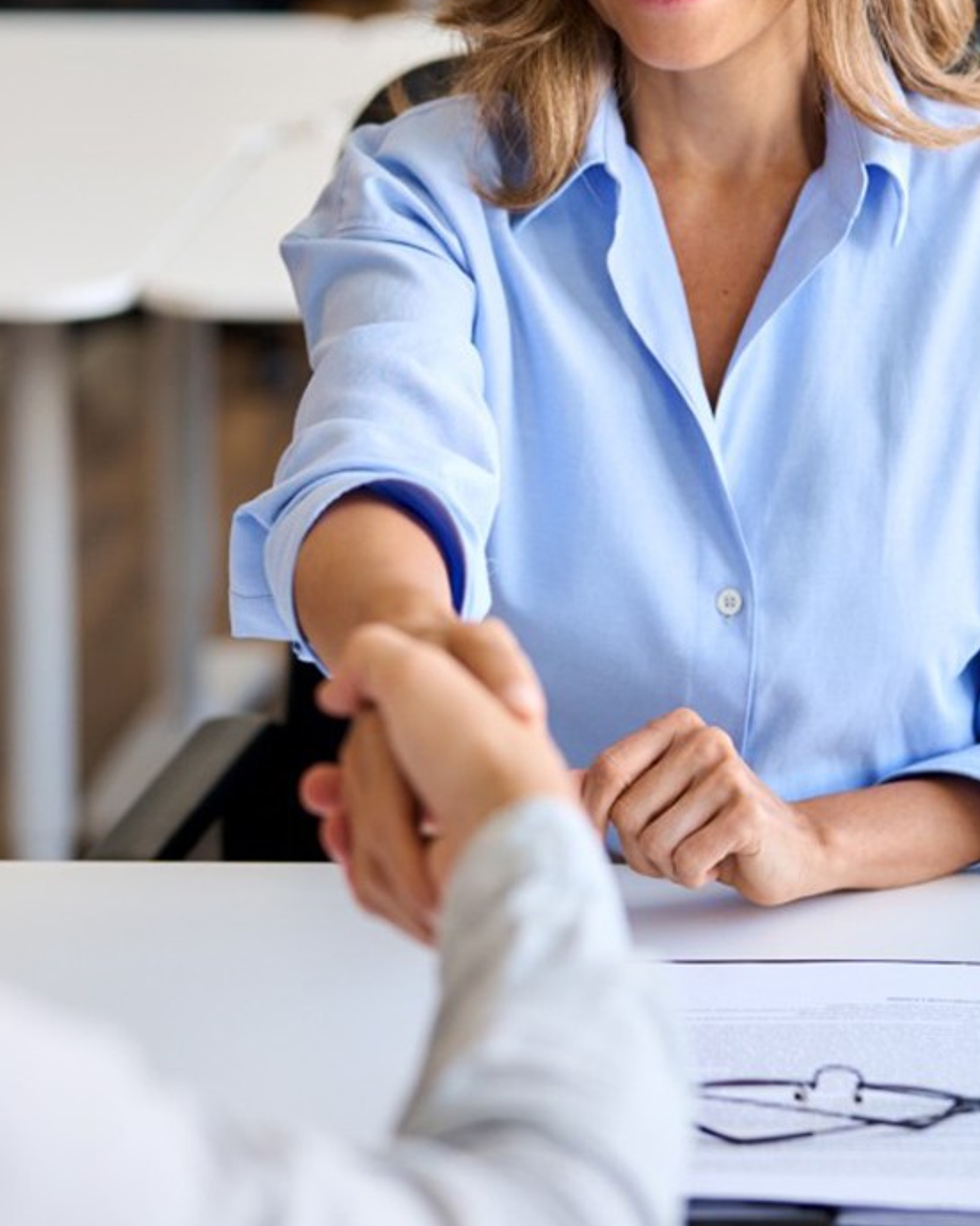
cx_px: 454
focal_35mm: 102
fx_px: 3698
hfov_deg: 15.1
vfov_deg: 18.7
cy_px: 378
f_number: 1.8
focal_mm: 50
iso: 200
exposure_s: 1/400
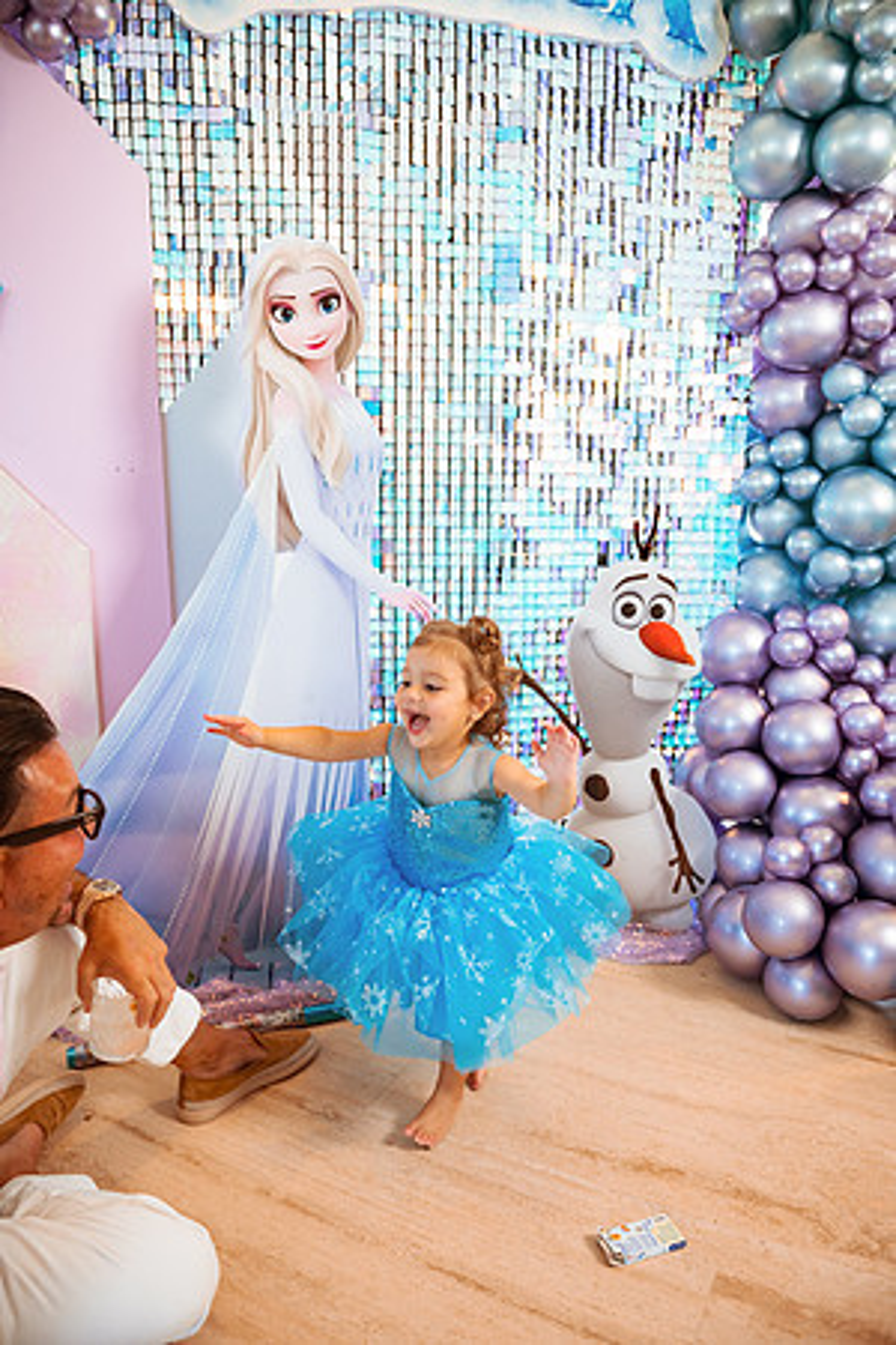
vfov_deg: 73.7
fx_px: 896
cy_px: 672
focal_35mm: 24
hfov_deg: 53.1
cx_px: 448
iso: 800
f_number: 3.5
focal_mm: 24
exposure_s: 1/400
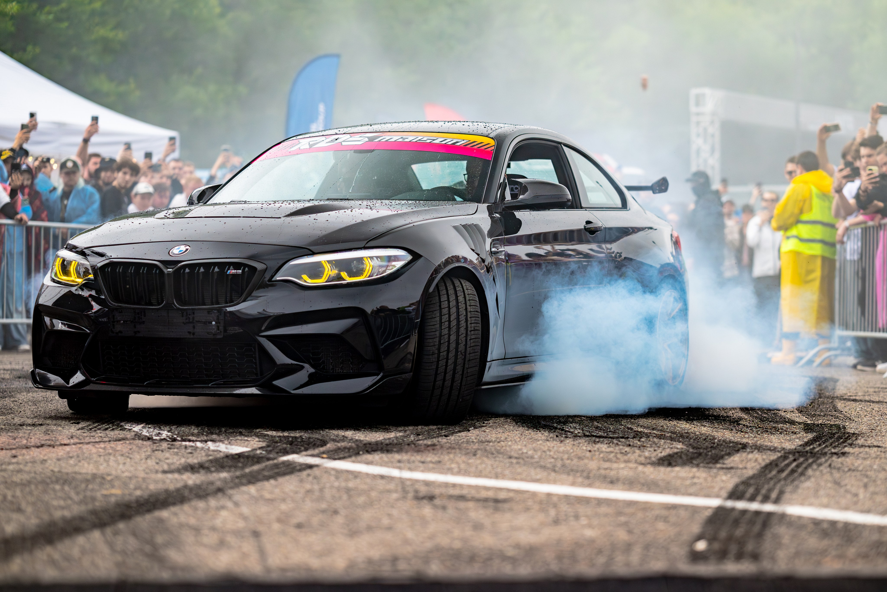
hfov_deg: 21.4
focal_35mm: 95
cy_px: 316
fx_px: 2344
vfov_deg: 14.4
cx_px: 488
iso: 800
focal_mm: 85
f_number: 2.2
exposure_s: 1/640
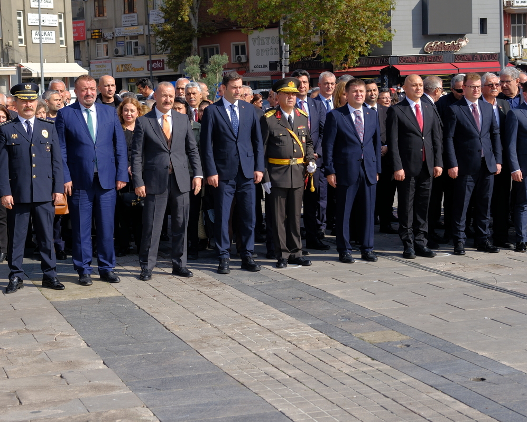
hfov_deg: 27.1
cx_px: 230
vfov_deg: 21.9
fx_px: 1092
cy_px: 211
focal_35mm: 70
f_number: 4.5
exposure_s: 1/1000
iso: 200
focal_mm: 41.4
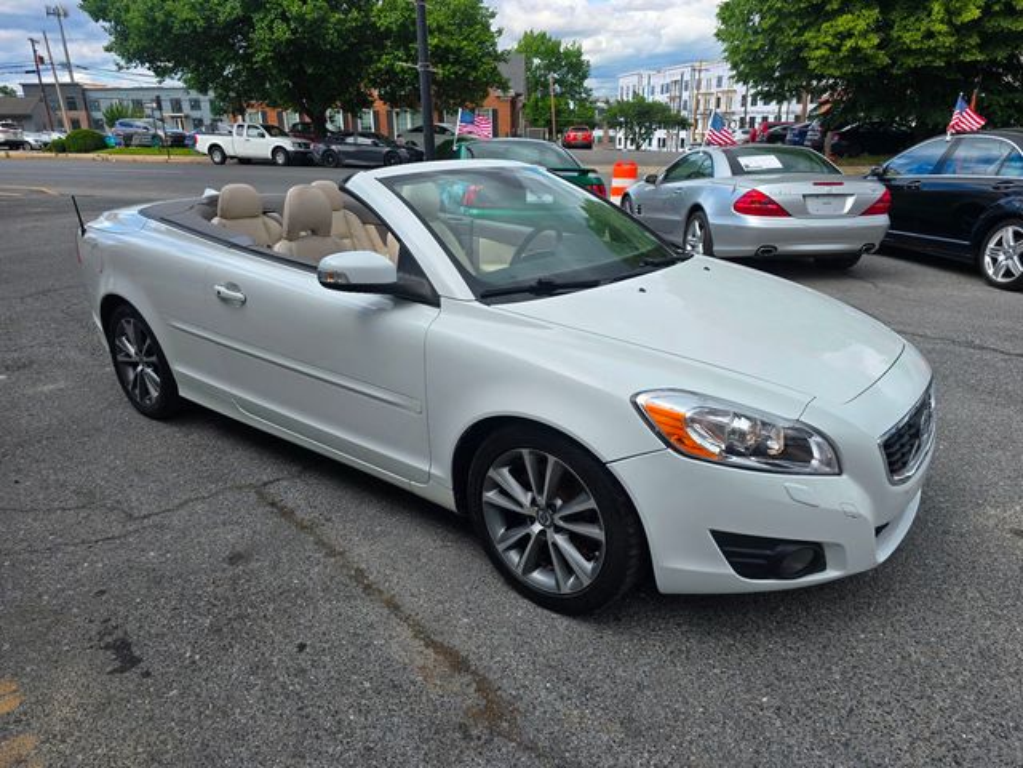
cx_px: 512
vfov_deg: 58.9
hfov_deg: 73.9
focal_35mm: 23
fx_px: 680
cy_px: 384
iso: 12
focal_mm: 6.3
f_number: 1.7
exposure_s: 1/428
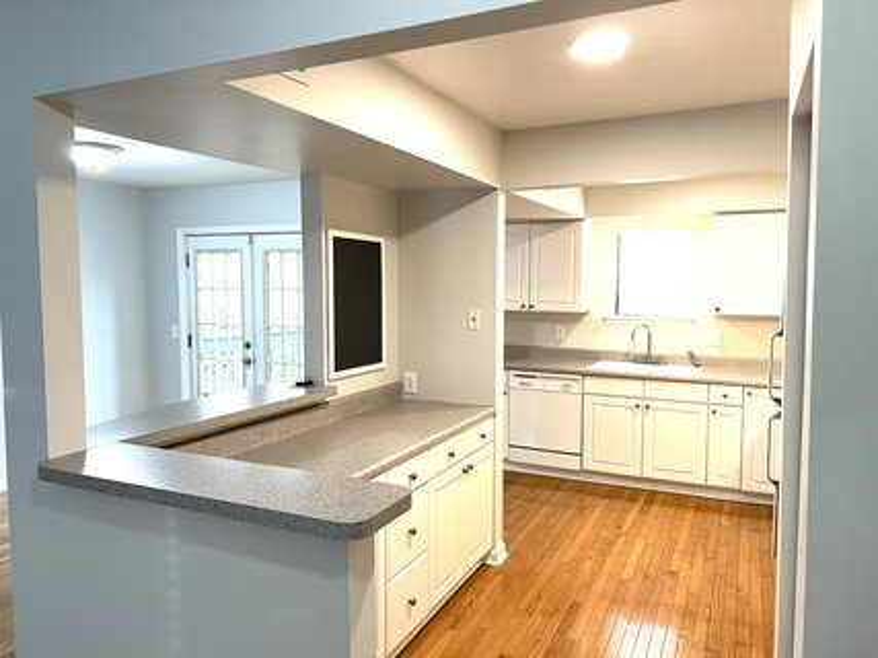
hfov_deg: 67.3
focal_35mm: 26
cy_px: 329
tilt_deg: -3.6
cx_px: 439
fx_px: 659
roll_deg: +0.0
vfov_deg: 53.0
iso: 100
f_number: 1.5
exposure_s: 1/60
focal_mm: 5.7
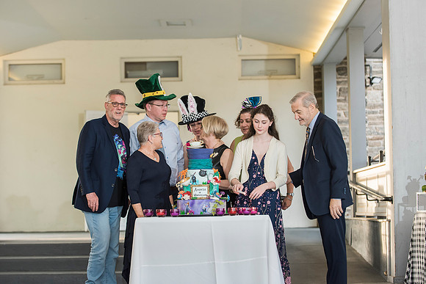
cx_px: 202
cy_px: 137
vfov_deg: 13.5
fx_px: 1203
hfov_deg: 20.1
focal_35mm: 102
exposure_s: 1/160
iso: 1000
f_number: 3.5
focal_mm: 95
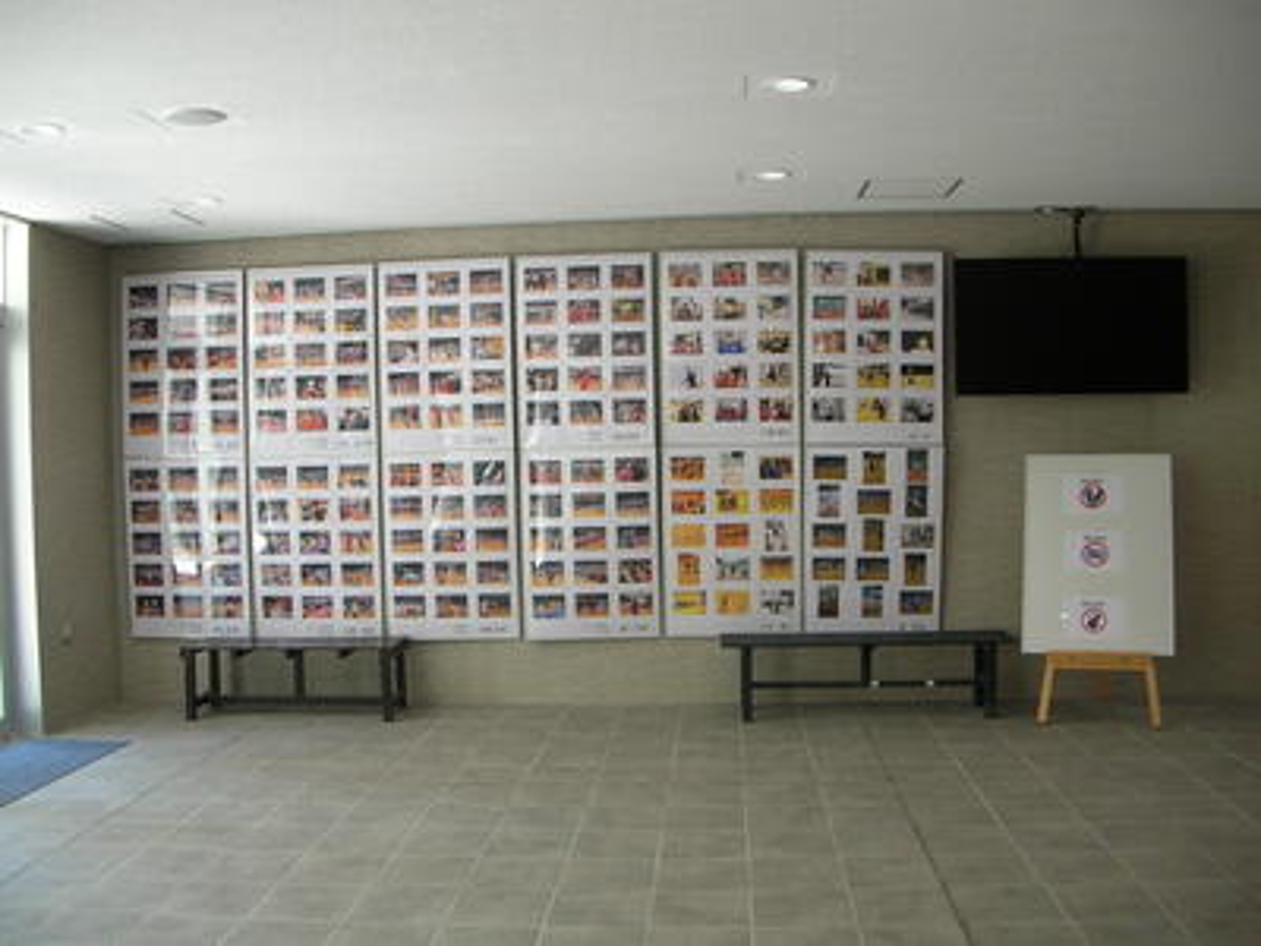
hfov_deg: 52.6
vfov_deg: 40.7
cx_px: 630
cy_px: 473
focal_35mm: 35
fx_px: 1275
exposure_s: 1/31.7
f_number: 2.8
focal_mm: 5.8
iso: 50
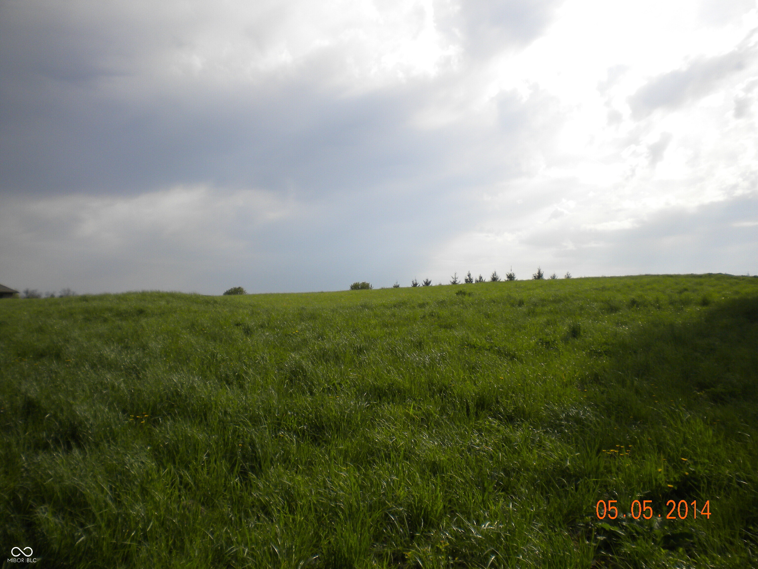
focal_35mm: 35
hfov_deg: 52.6
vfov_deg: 40.7
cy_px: 284
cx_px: 379
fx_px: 766
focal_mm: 6.3
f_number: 4.6
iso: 80
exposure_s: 1/864
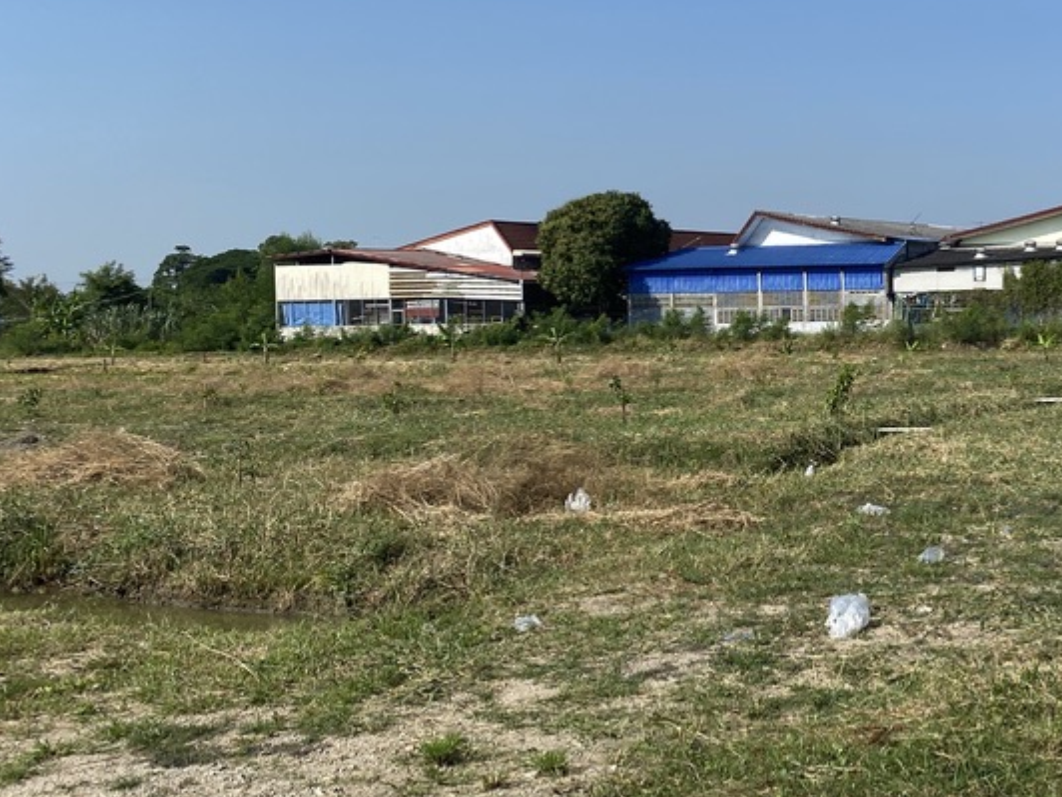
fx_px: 1534
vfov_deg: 29.1
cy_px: 346
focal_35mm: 50
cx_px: 1004
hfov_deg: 35.4
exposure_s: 1/3846
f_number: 1.8
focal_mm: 4.25
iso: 32
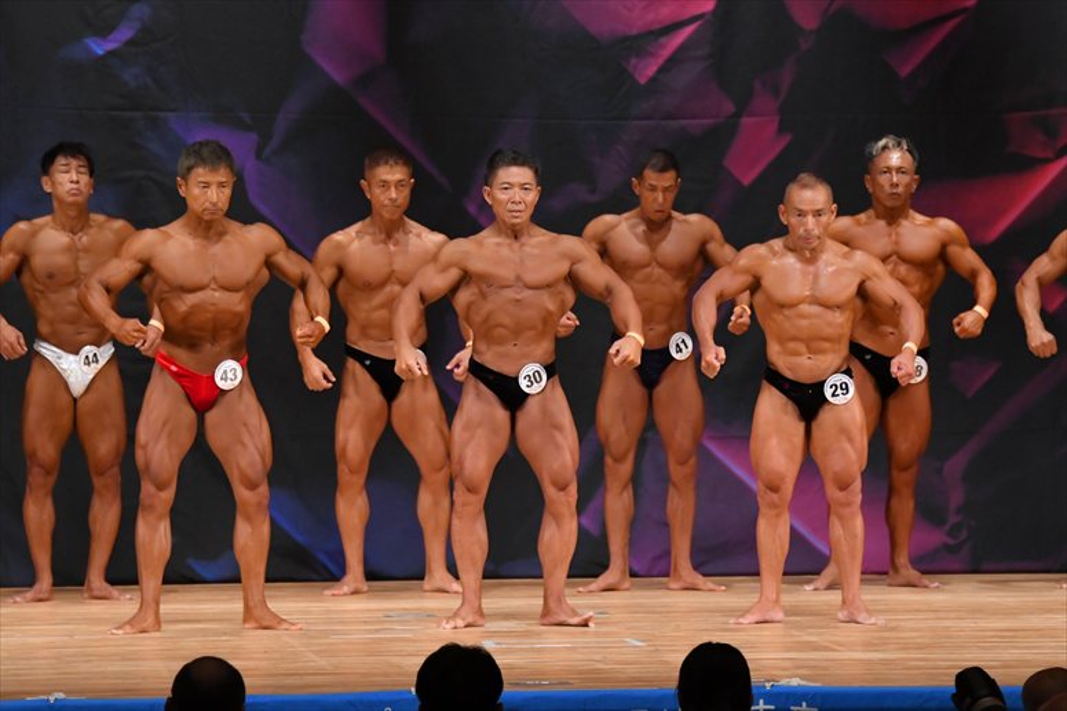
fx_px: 7110
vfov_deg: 5.7
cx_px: 534
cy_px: 356
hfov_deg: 8.6
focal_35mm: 240
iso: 4500
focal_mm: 160
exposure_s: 1/400
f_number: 5.6
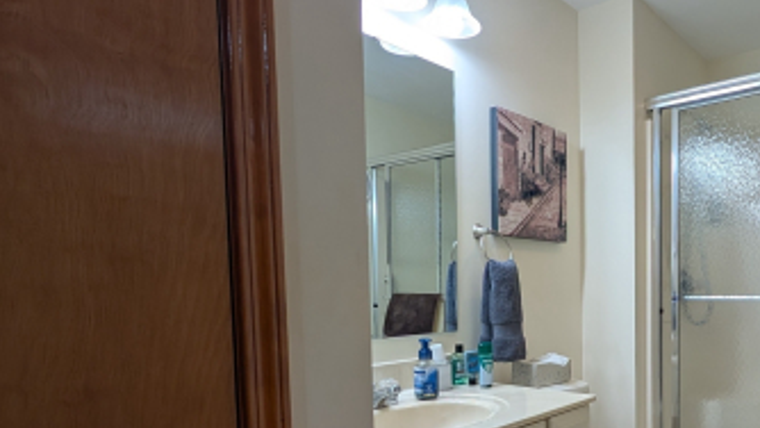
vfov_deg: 43.1
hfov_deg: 69.0
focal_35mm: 26
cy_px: 319
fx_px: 524
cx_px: 530
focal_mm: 2.02
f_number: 1.7
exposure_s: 1/120
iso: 64
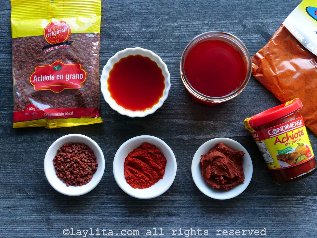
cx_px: 158
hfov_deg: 31.2
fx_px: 568
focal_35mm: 62
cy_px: 119
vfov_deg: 23.7
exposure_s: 1/80
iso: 1250
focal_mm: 31
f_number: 6.3
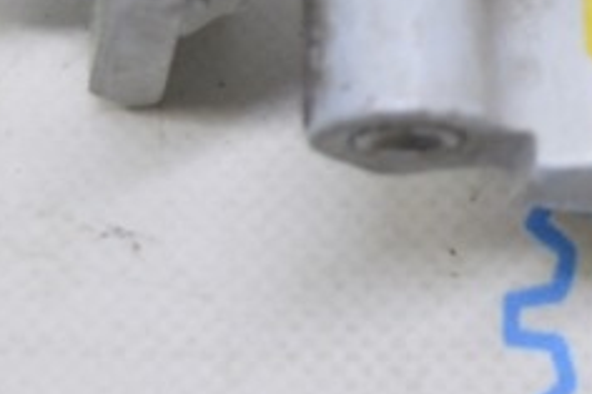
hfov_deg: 9.3
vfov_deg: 6.1
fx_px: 3632
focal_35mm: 221
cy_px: -350
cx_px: 587
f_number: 5.6
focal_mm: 34
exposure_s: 1/25
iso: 400
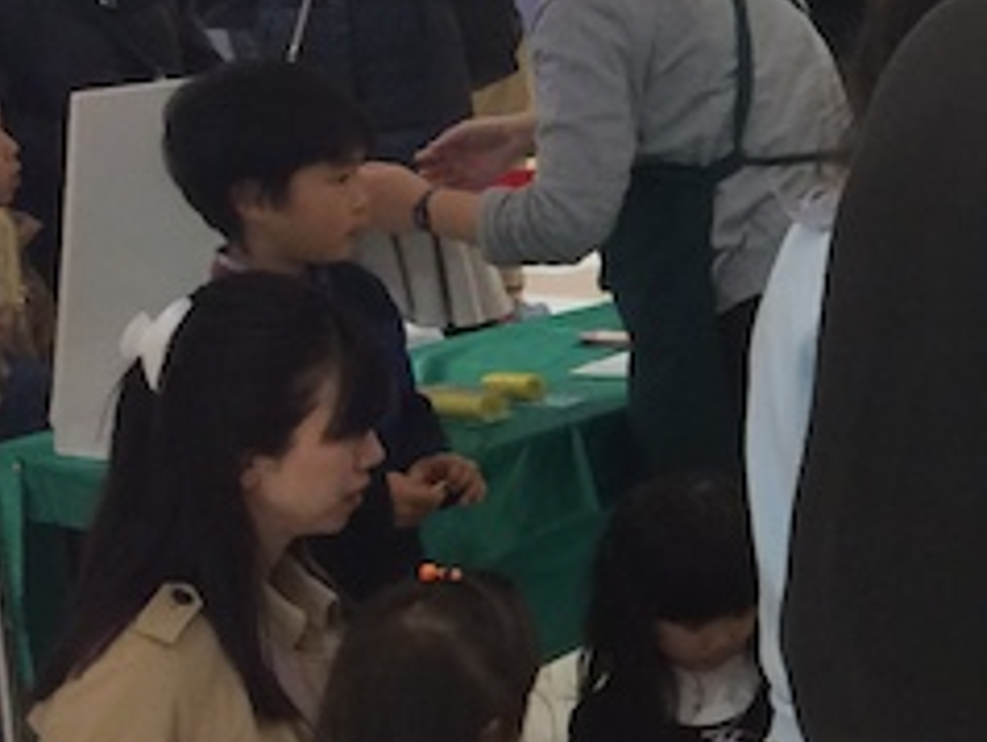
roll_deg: +0.8
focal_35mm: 115
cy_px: 350
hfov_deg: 15.5
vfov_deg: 12.9
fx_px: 3282
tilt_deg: -10.0
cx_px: 1557
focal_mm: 4.15
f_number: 2.2
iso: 40
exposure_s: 1/30
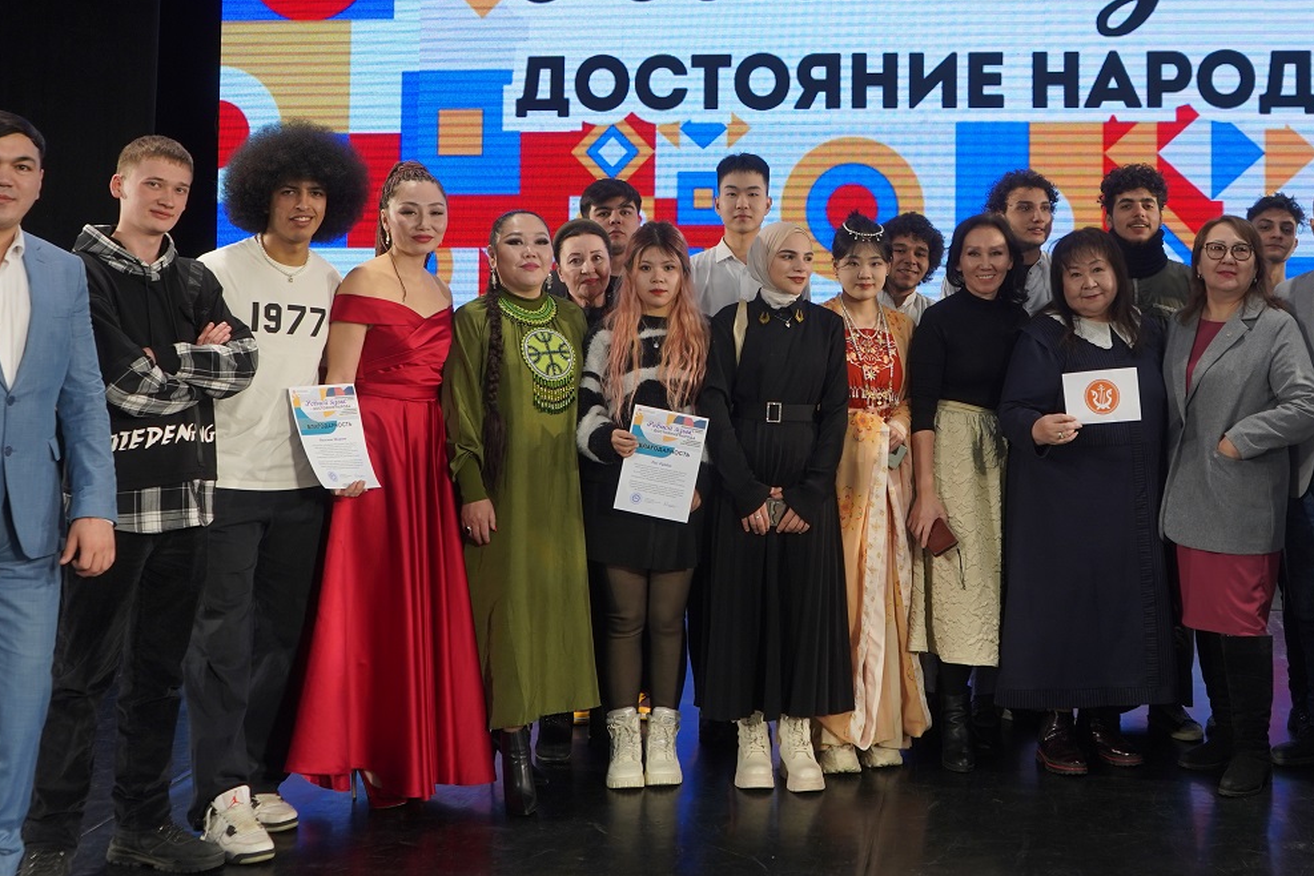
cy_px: 234
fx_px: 1715
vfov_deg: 28.3
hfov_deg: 41.6
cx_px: 821
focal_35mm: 47
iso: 320
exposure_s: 1/160
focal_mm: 29
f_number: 4
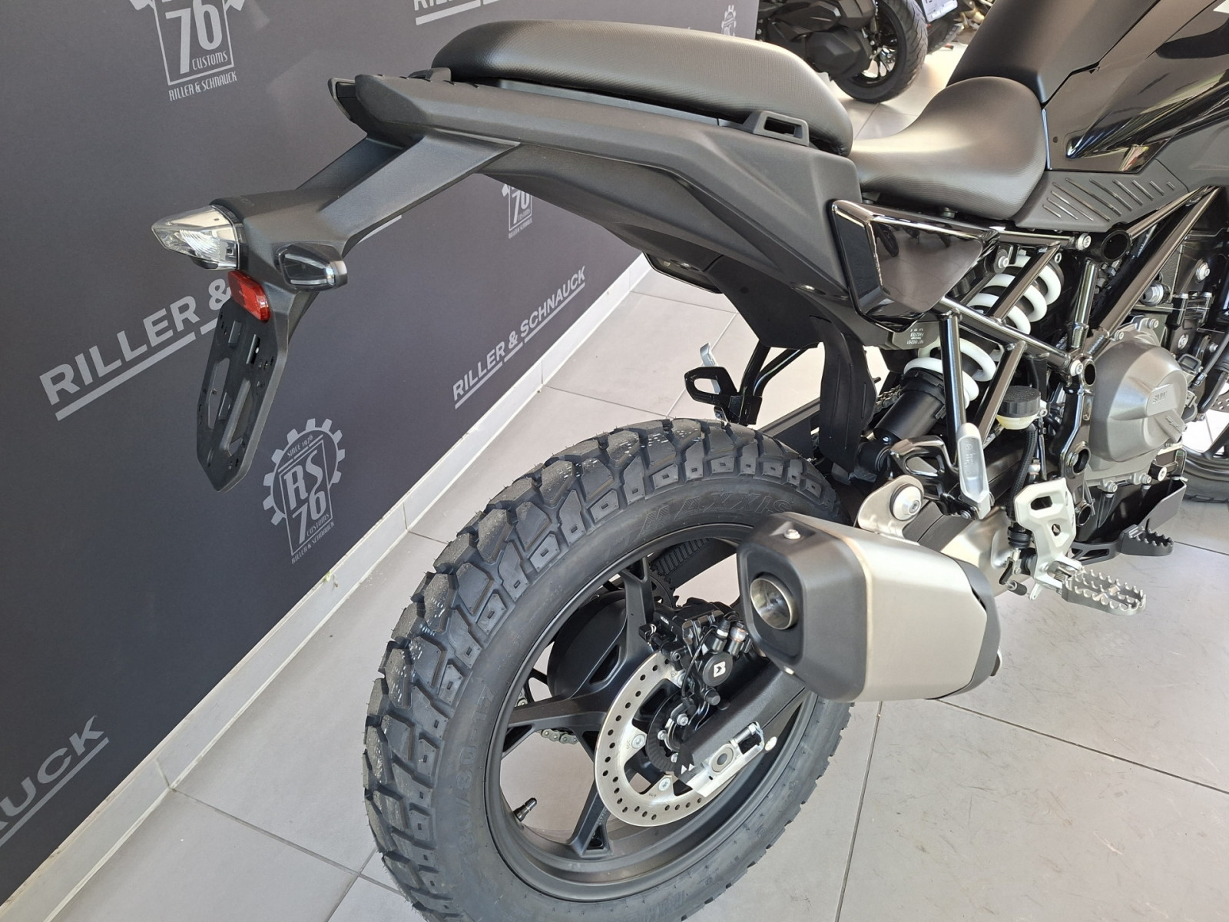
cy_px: 461
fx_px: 817
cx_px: 614
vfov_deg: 58.9
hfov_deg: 73.9
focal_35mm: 23
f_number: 1.8
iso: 200
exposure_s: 1/60
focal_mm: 5.54
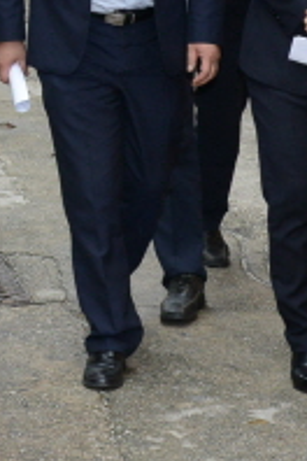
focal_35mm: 162
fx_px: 2072
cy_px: -85
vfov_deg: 12.4
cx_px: -128
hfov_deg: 8.3
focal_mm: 32
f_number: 8
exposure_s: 1/250
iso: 1250
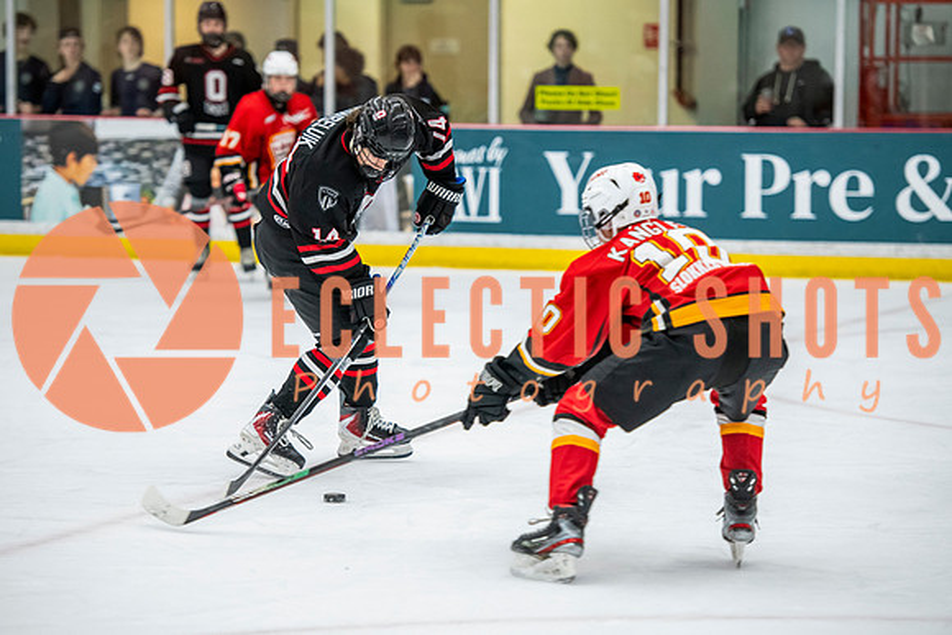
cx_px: 460
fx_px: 3872
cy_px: 328
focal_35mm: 146
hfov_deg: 14.0
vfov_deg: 9.4
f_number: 3.2
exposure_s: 1/640
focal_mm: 135
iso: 2000
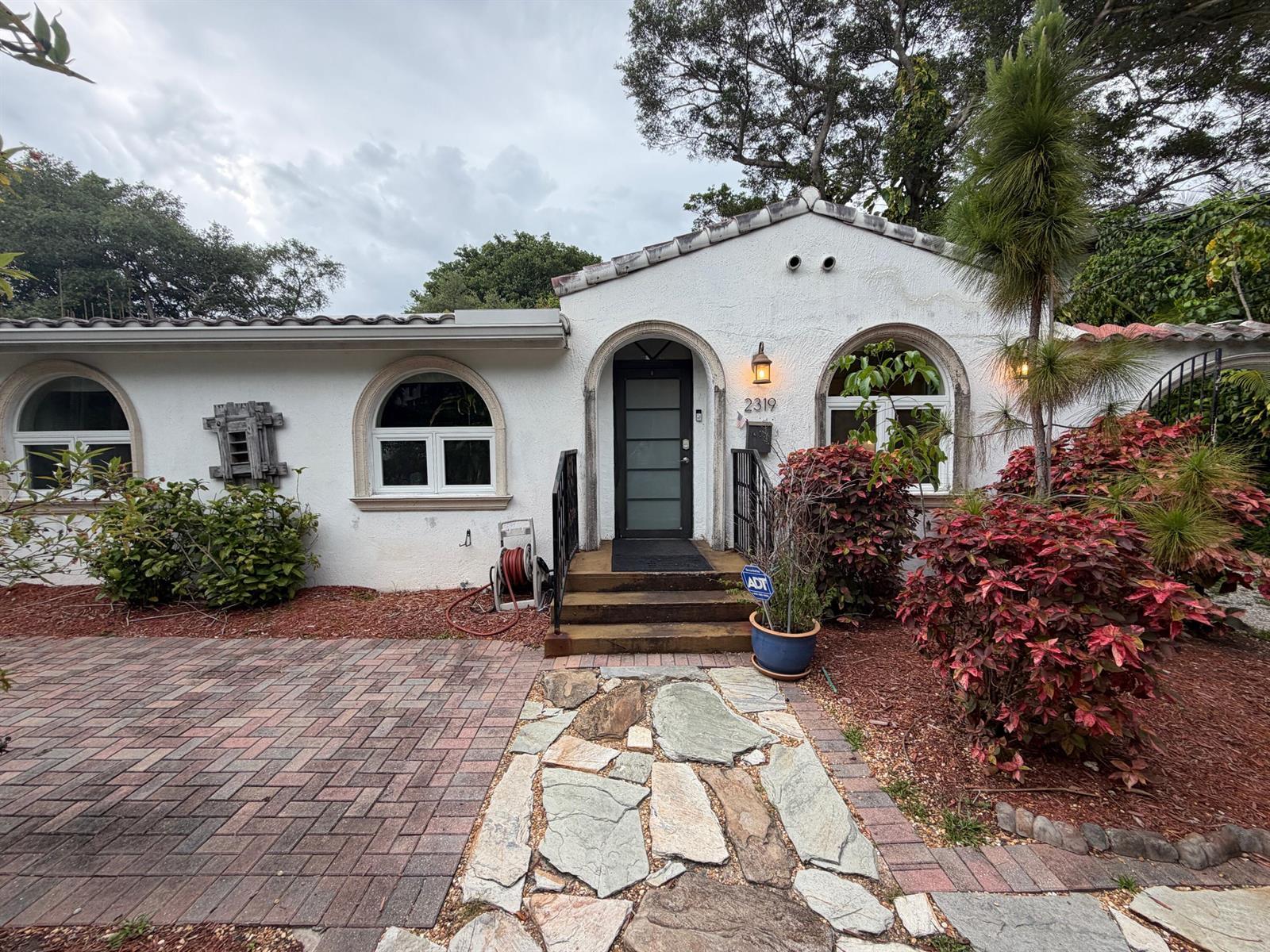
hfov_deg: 102.1
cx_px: 635
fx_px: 514
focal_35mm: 14
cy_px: 476
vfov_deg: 85.7
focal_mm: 2.22
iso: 40
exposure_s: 1/159
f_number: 2.2
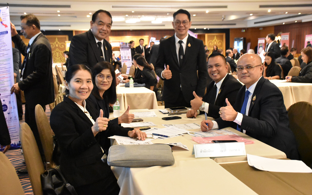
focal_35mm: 46
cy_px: 96
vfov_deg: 28.0
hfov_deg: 43.5
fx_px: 391
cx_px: 156
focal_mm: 30
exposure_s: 1/50
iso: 8000
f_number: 5.6
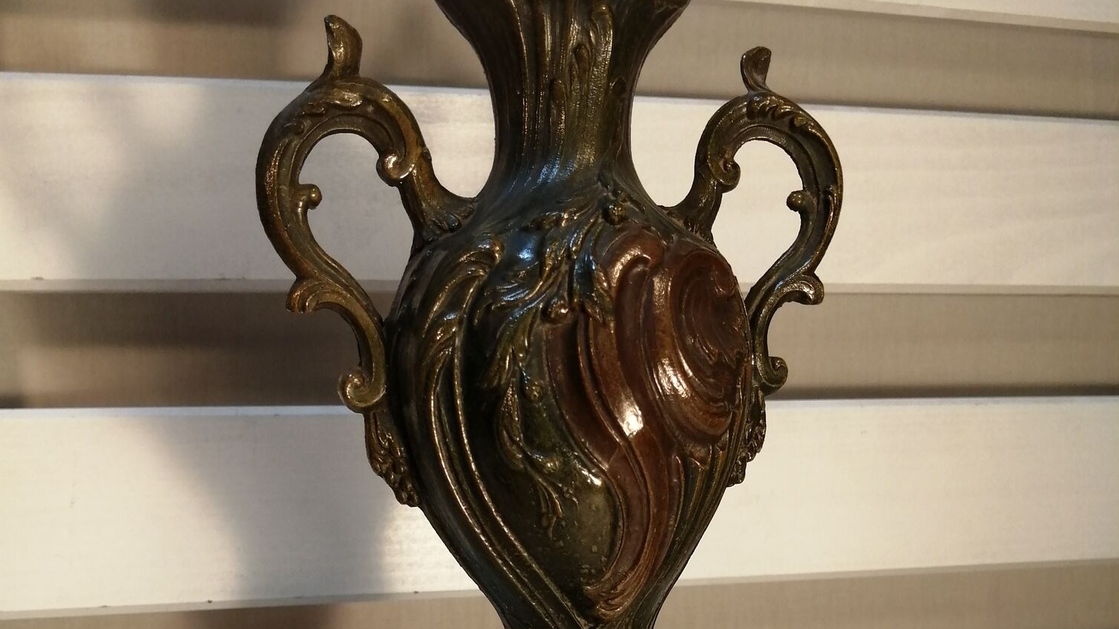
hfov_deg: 52.8
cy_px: 604
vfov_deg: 29.5
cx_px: 558
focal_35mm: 38
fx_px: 1128
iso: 80
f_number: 1.8
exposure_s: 1/100
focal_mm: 3.46
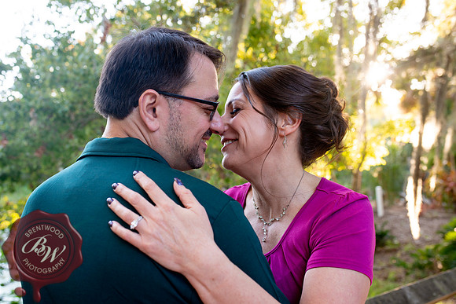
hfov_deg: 54.4
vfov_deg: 37.9
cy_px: 152
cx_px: 228
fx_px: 443
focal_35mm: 35
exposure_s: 1/100
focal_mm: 35
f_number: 4.5
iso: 500
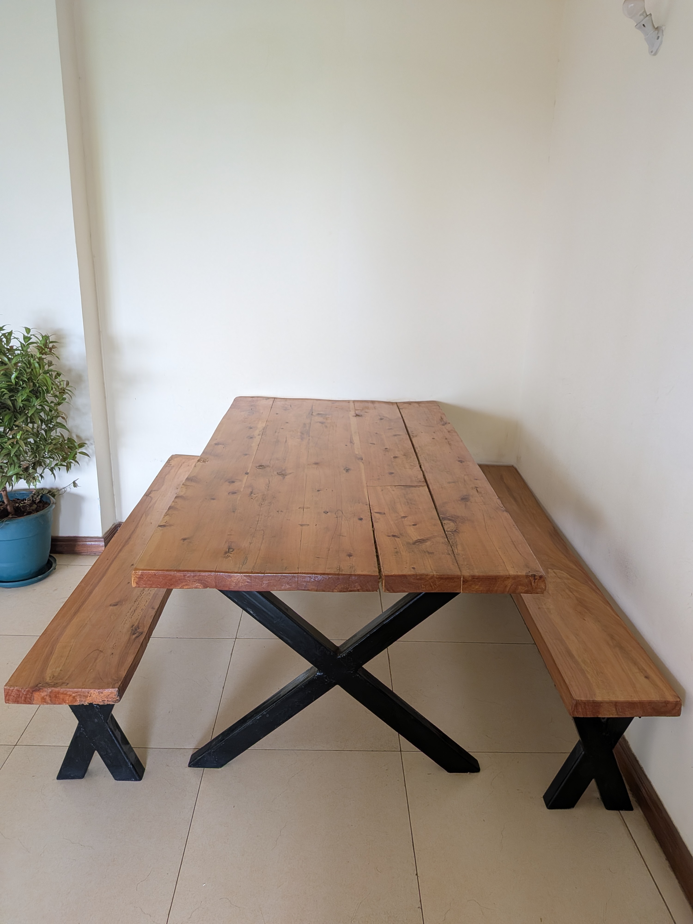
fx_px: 641
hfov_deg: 56.8
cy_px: 462
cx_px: 346
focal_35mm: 24
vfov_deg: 71.6
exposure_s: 1/30
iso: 131
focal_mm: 4.53
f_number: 1.7
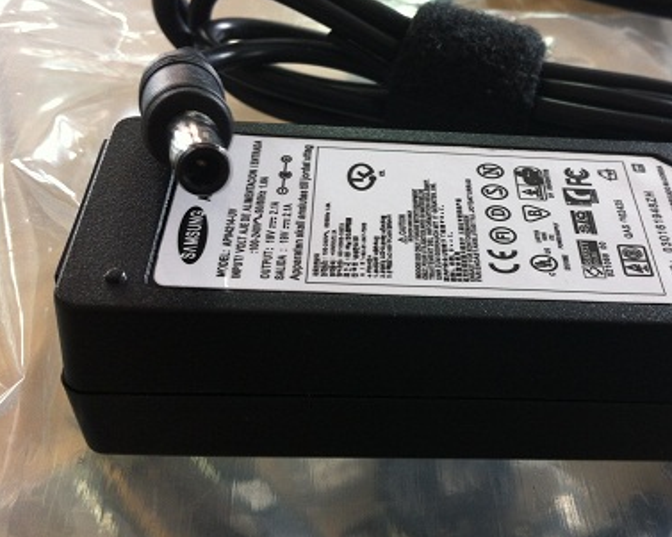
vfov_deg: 31.9
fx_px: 934
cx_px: 452
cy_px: 198
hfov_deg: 39.1
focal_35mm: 47
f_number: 2.8
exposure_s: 1/15
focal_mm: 3.85
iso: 100
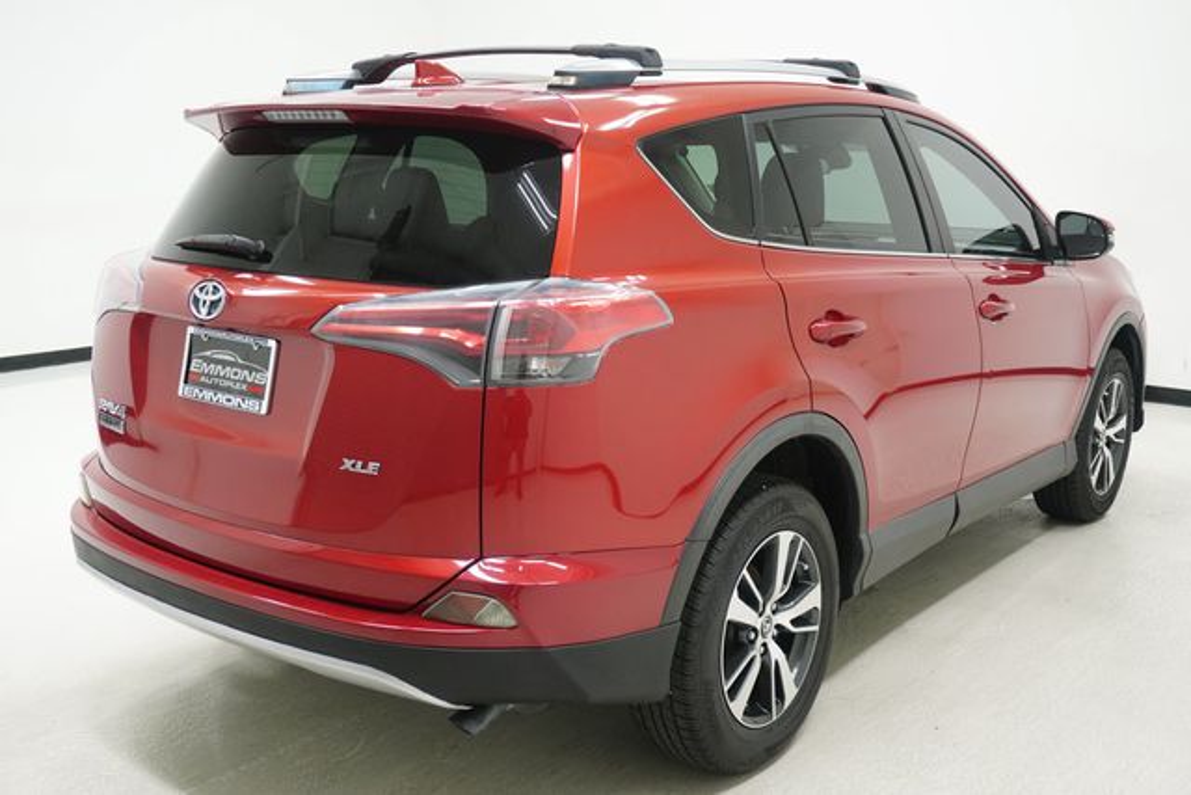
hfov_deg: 51.9
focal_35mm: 37
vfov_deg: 36.0
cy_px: 398
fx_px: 1224
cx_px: 596
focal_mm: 25
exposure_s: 1/200
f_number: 5.6
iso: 1250
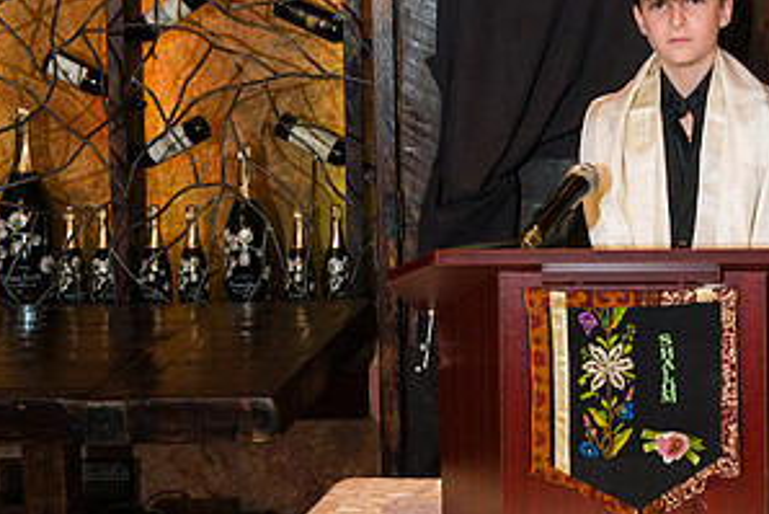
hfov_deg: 27.1
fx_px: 1539
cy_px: 94
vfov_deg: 18.7
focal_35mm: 72
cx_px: 692
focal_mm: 36
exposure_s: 1/200
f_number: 5
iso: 1000
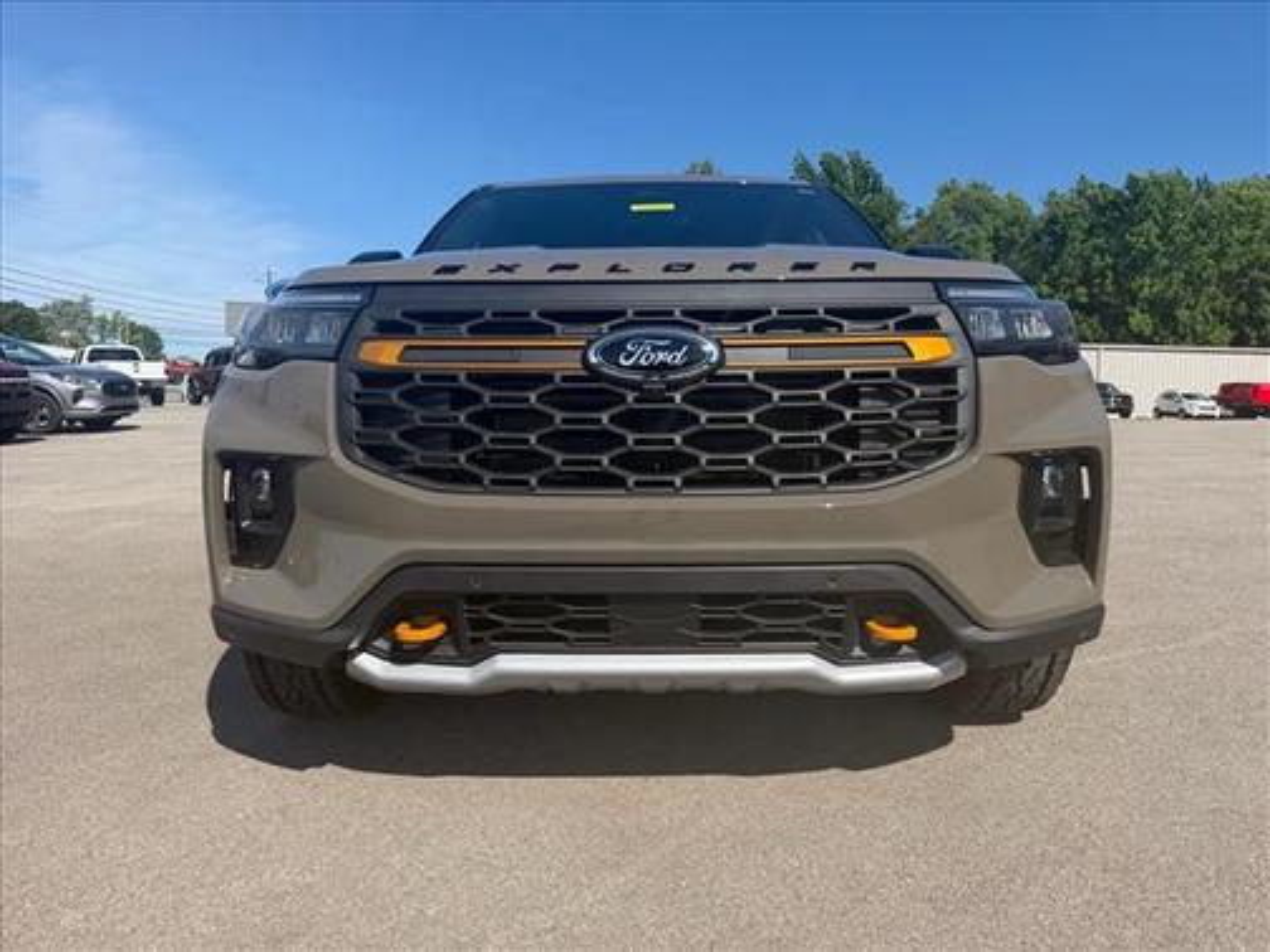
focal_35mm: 24
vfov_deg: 56.8
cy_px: 476
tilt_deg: -2.9
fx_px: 881
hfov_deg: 71.6
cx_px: 635
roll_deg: -1.9
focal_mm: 6.76
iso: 80
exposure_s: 1/3953
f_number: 1.78
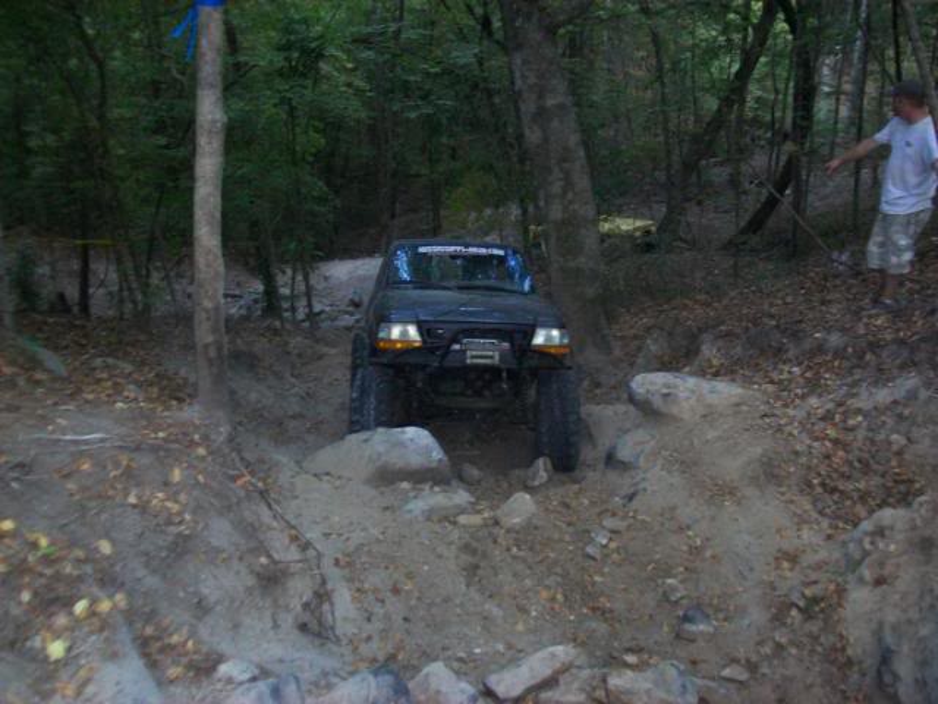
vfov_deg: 39.7
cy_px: 352
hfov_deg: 51.4
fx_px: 976
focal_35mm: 36
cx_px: 469
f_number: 2.7
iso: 160
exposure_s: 1/60
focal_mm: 6
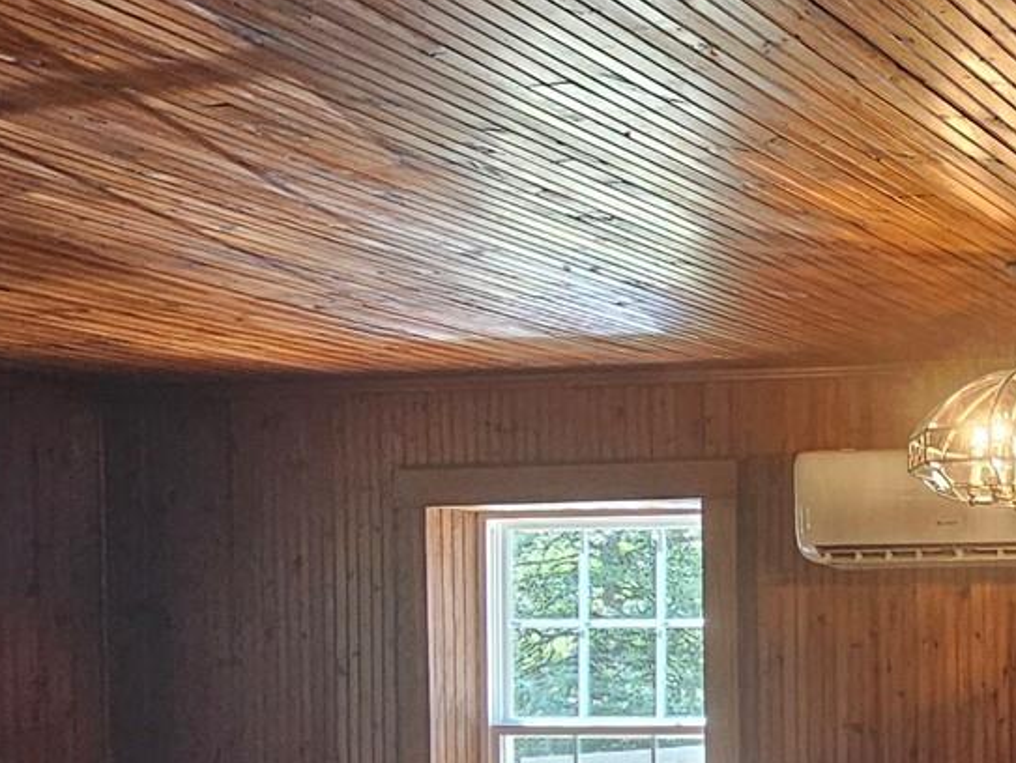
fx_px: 1439
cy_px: 688
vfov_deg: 28.5
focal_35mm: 49
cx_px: 1446
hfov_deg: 28.5
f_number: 2.2
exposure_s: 1/60
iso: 200
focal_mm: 2.2
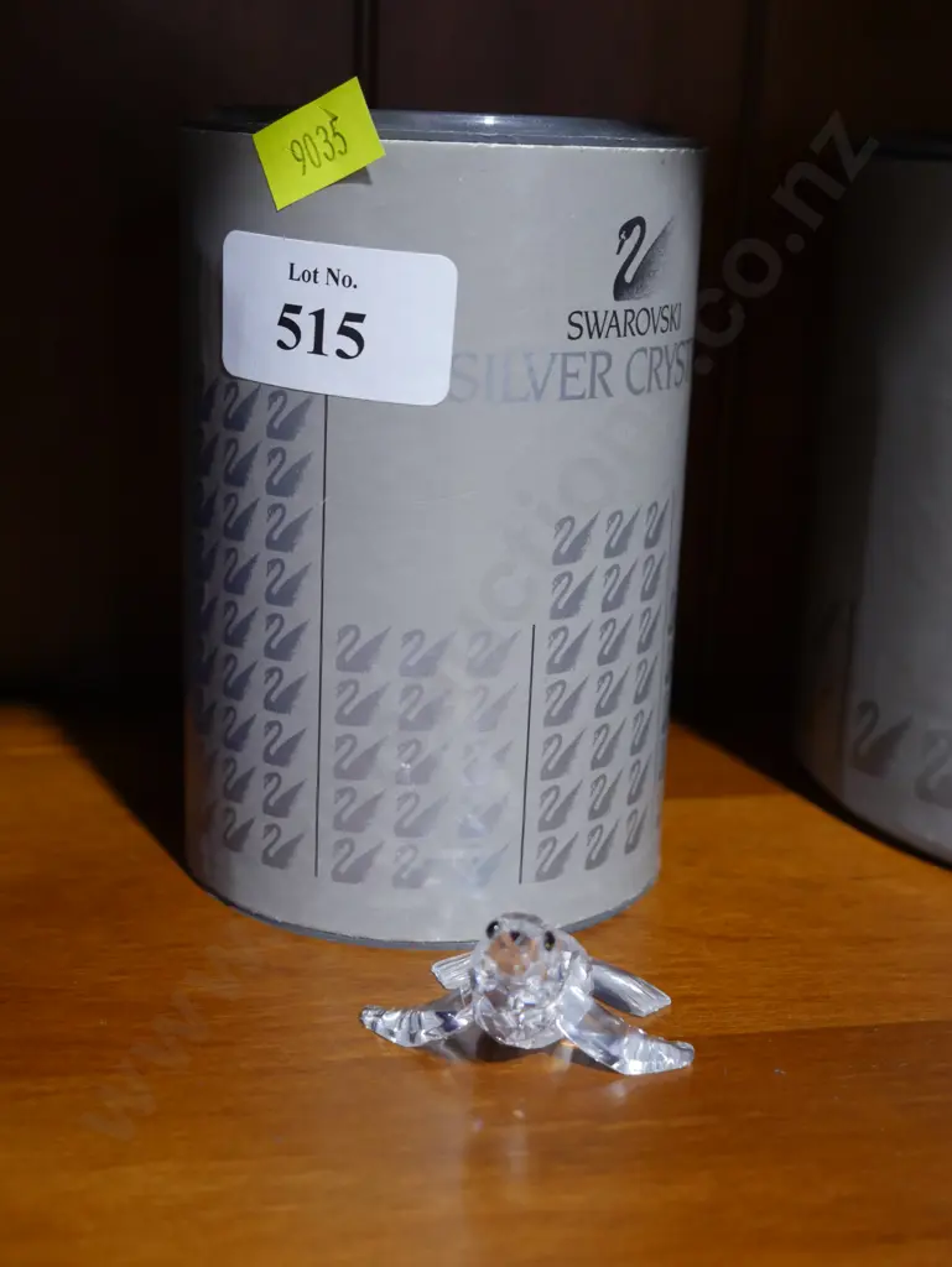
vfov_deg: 38.2
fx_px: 1832
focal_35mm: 50
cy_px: 634
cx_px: 476
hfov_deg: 29.1
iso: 1000
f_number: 5.3
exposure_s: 1/60
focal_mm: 25
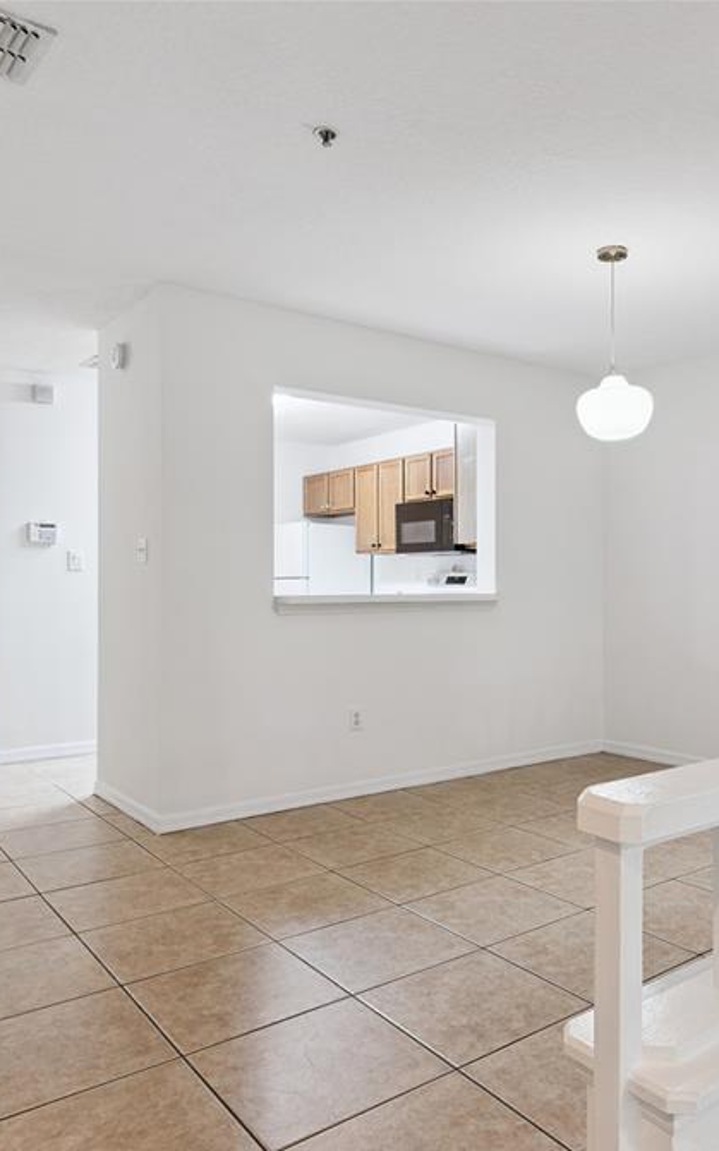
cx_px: 505
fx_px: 878
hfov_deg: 43.6
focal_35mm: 28
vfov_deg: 66.5
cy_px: 584
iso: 250
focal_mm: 18
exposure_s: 1/15
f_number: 9
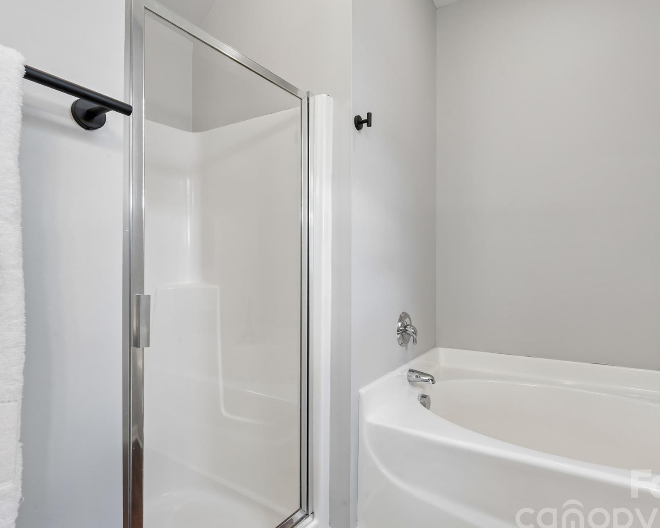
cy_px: 271
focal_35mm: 20
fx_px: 383
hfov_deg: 81.5
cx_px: 343
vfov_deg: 69.2
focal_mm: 16.5
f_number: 13
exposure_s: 1.6
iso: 100
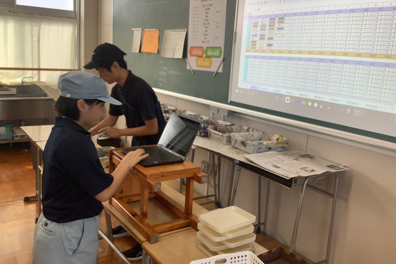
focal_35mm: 33
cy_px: 129
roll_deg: -2.8
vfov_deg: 40.0
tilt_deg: -11.9
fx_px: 363
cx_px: 196
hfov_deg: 57.2
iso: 50
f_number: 2.4
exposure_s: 1/100
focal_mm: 3.3
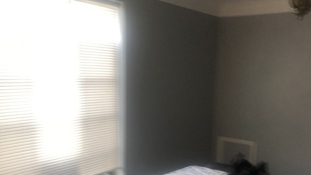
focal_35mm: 41
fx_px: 338
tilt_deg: -10.4
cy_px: 138
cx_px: 156
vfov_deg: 28.4
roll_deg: -1.0
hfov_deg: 49.4
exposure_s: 1/24
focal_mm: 3.99
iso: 40
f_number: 1.8
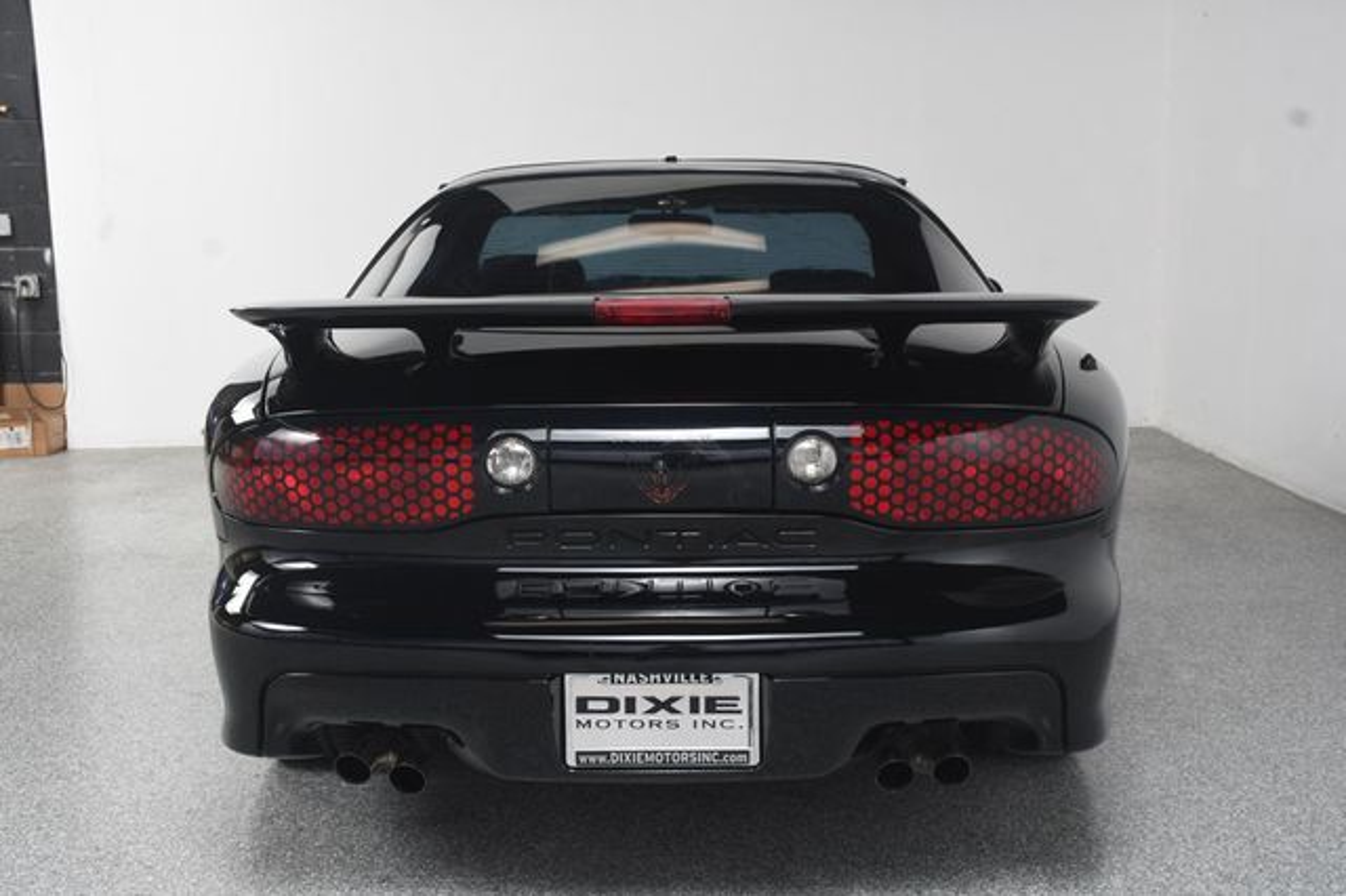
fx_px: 1794
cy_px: 448
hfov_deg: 41.1
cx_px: 673
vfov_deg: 28.0
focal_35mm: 48
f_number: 8
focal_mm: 32
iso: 100
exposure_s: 1/160
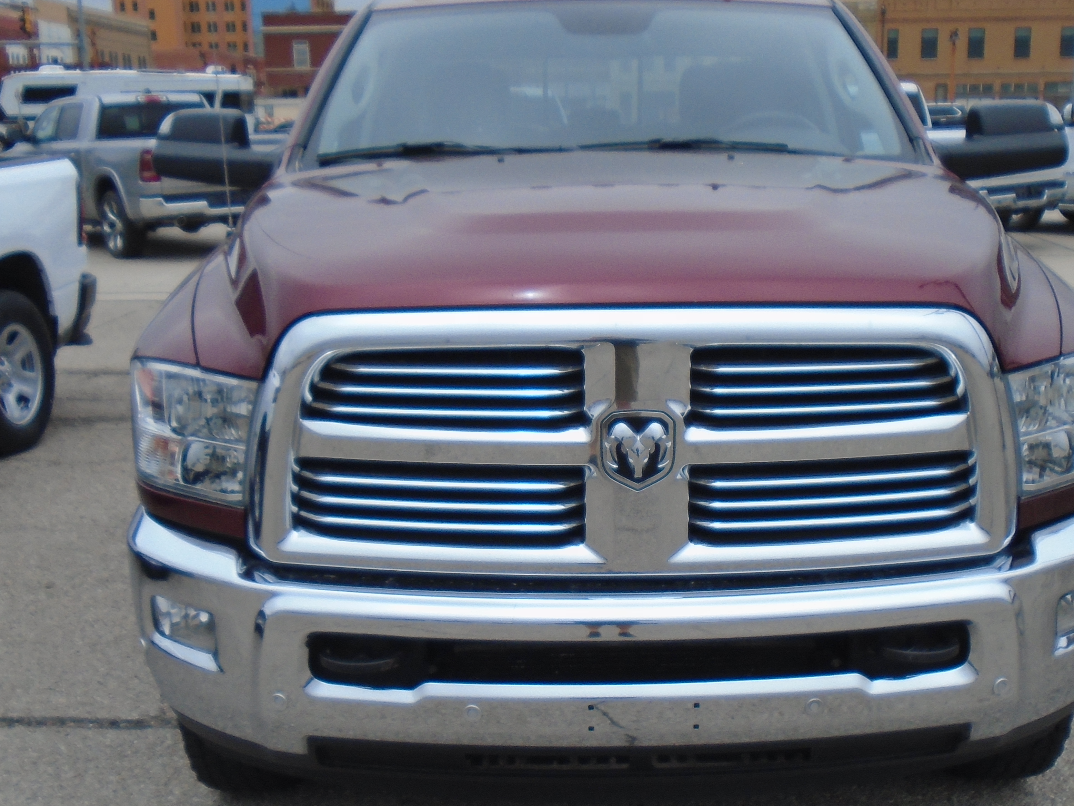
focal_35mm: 43
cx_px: 589
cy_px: 464
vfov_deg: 33.5
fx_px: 1334
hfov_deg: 43.8
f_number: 8
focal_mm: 4.6
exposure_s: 1/250
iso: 100
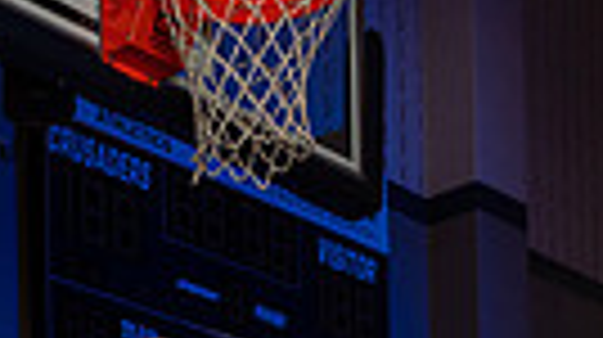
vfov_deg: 8.4
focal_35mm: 123
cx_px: 148
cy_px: 973
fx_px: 1964
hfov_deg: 17.4
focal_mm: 35
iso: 320
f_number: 8
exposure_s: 1/250
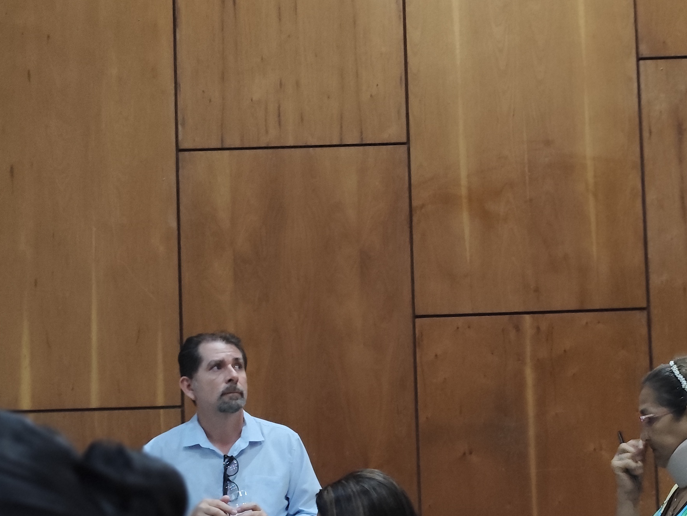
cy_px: 429
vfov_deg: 26.9
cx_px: 364
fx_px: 1052
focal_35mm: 53
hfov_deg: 36.2
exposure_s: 1/14.3
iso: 2000
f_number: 1.65
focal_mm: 6.19
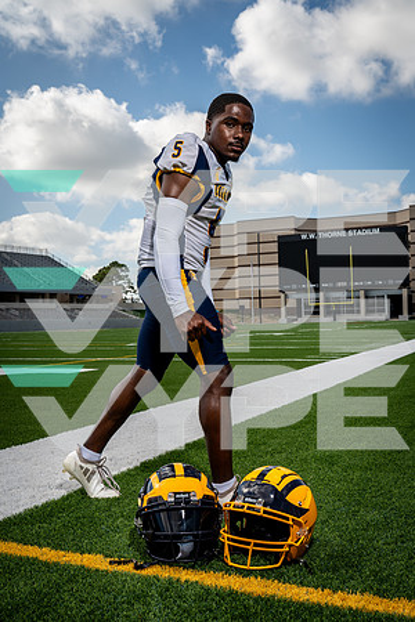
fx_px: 657
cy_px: 311
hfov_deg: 35.1
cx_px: 208
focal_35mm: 38
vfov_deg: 50.7
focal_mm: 38
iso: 125
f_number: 8
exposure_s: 1/250
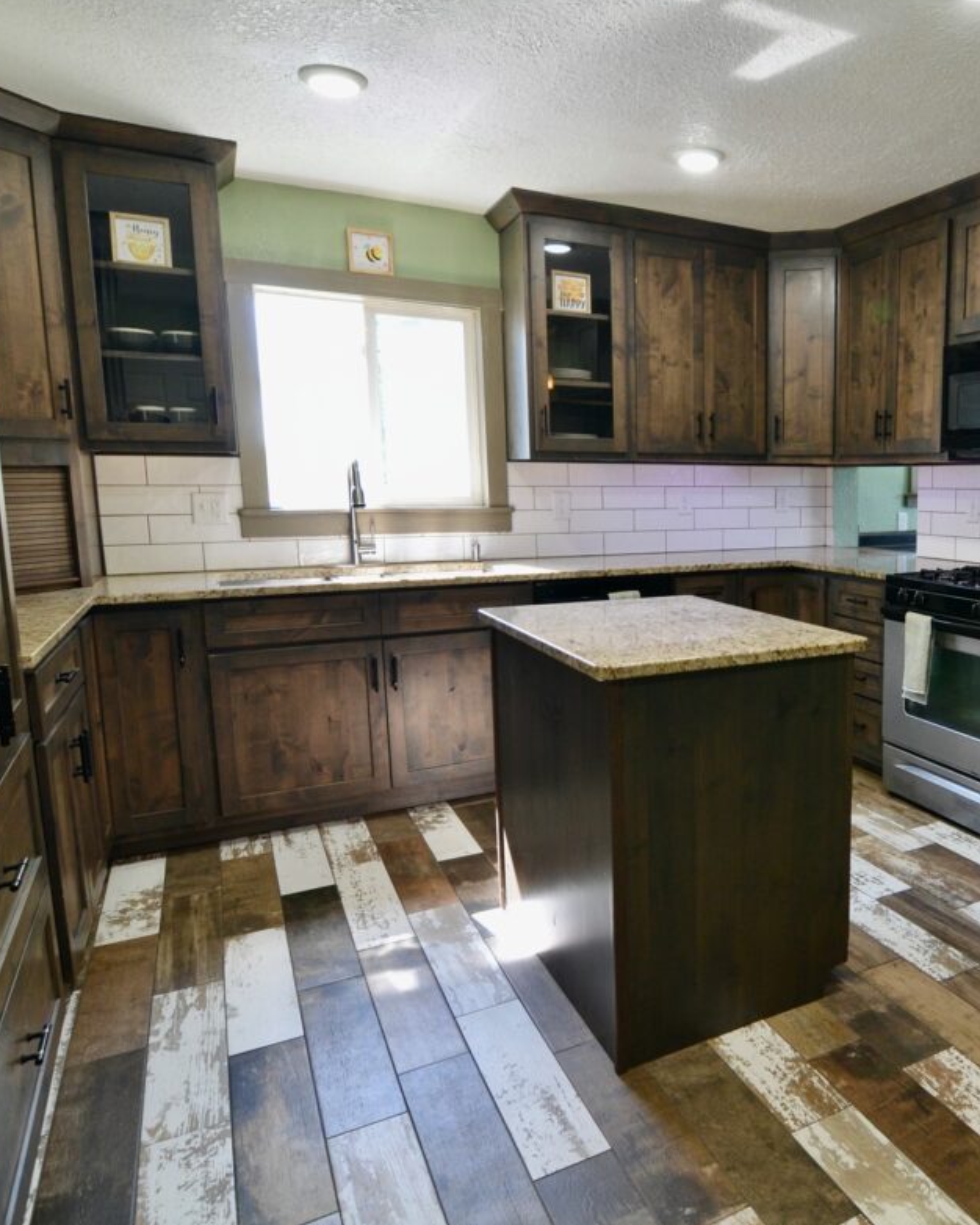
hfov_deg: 54.9
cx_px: 794
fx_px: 860
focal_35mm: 24
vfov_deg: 70.9
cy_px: 605
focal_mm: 11
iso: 450
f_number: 4
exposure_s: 1/60
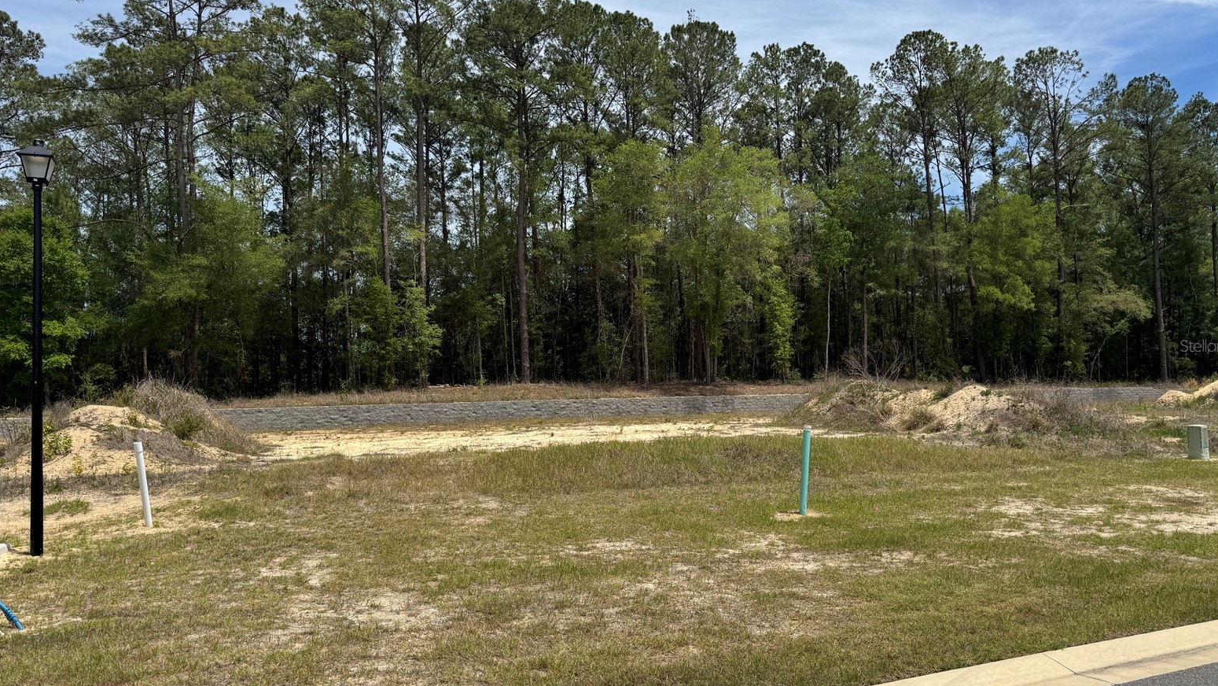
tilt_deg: +3.0
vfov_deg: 42.9
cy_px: 345
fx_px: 872
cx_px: 625
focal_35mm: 27
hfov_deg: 69.8
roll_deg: +1.0
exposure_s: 1/5348
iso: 80
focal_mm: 6.76
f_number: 1.78
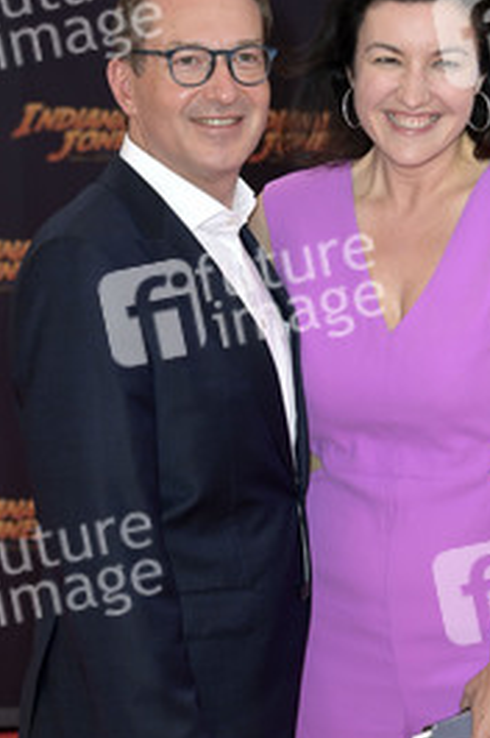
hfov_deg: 9.2
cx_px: 323
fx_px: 3029
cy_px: 440
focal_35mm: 148
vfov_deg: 13.9
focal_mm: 98
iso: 500
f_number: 6.3
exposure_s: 1/250
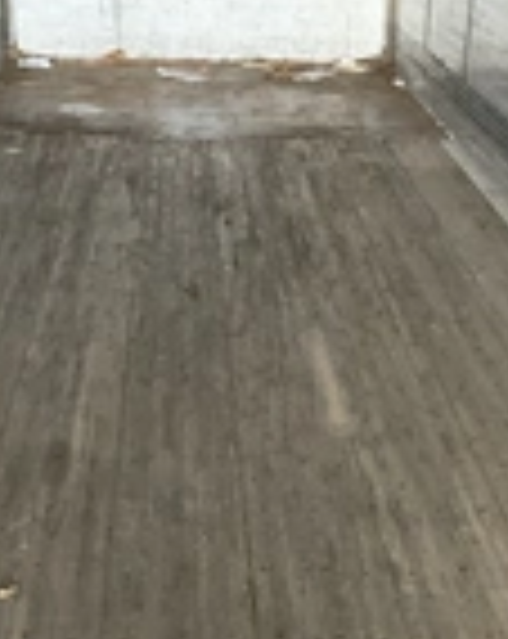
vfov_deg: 23.4
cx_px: 256
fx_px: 1508
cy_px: 544
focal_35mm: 80
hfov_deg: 19.1
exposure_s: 1/60
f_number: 1.8
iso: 200
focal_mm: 3
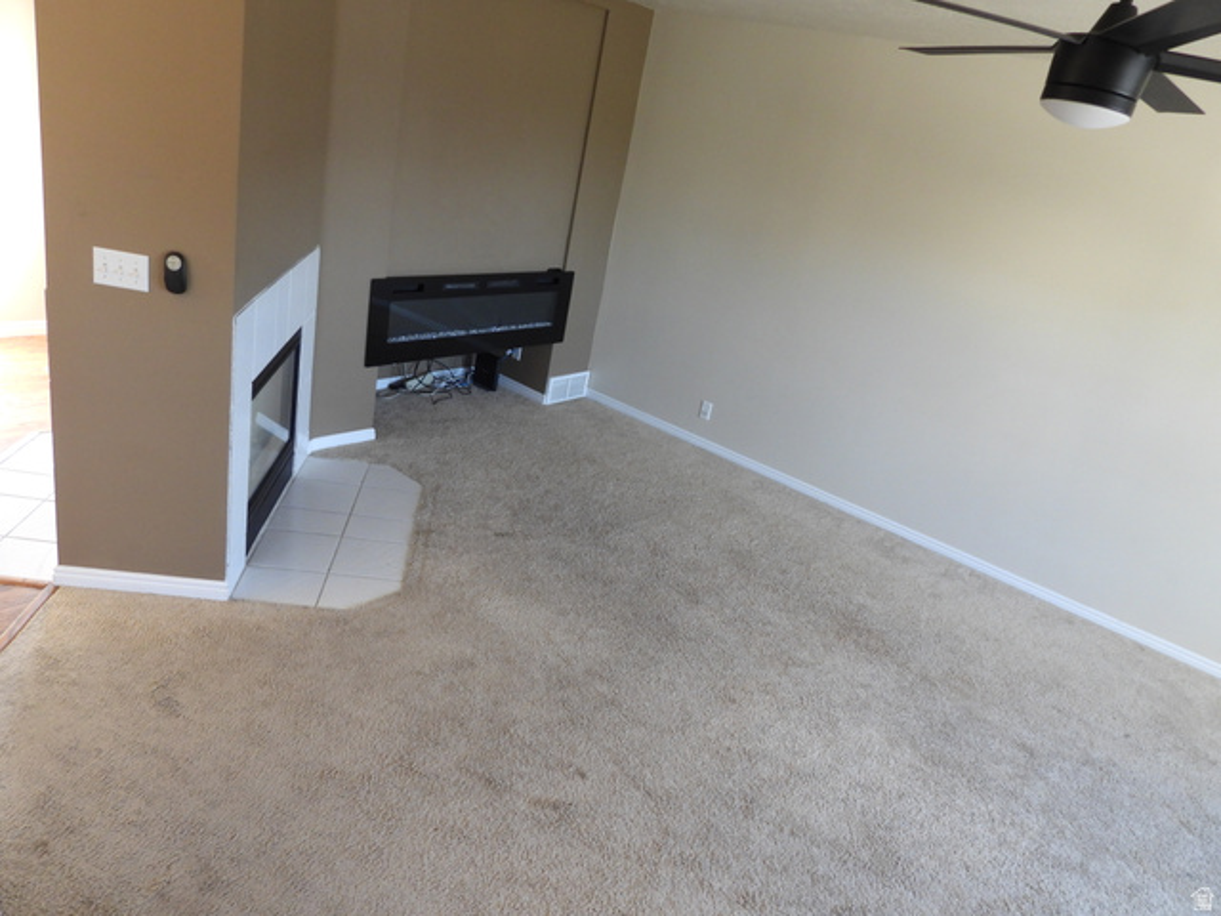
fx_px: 847
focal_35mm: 24
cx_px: 610
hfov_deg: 71.6
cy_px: 458
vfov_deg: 56.8
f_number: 2.8
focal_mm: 4.3
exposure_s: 1/30
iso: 250
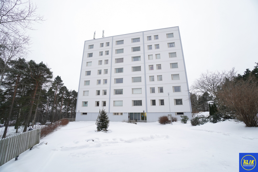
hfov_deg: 100.4
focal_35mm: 15
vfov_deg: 77.3
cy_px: 86
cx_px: 129
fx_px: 107
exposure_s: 1/50
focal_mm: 10
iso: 100
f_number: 5
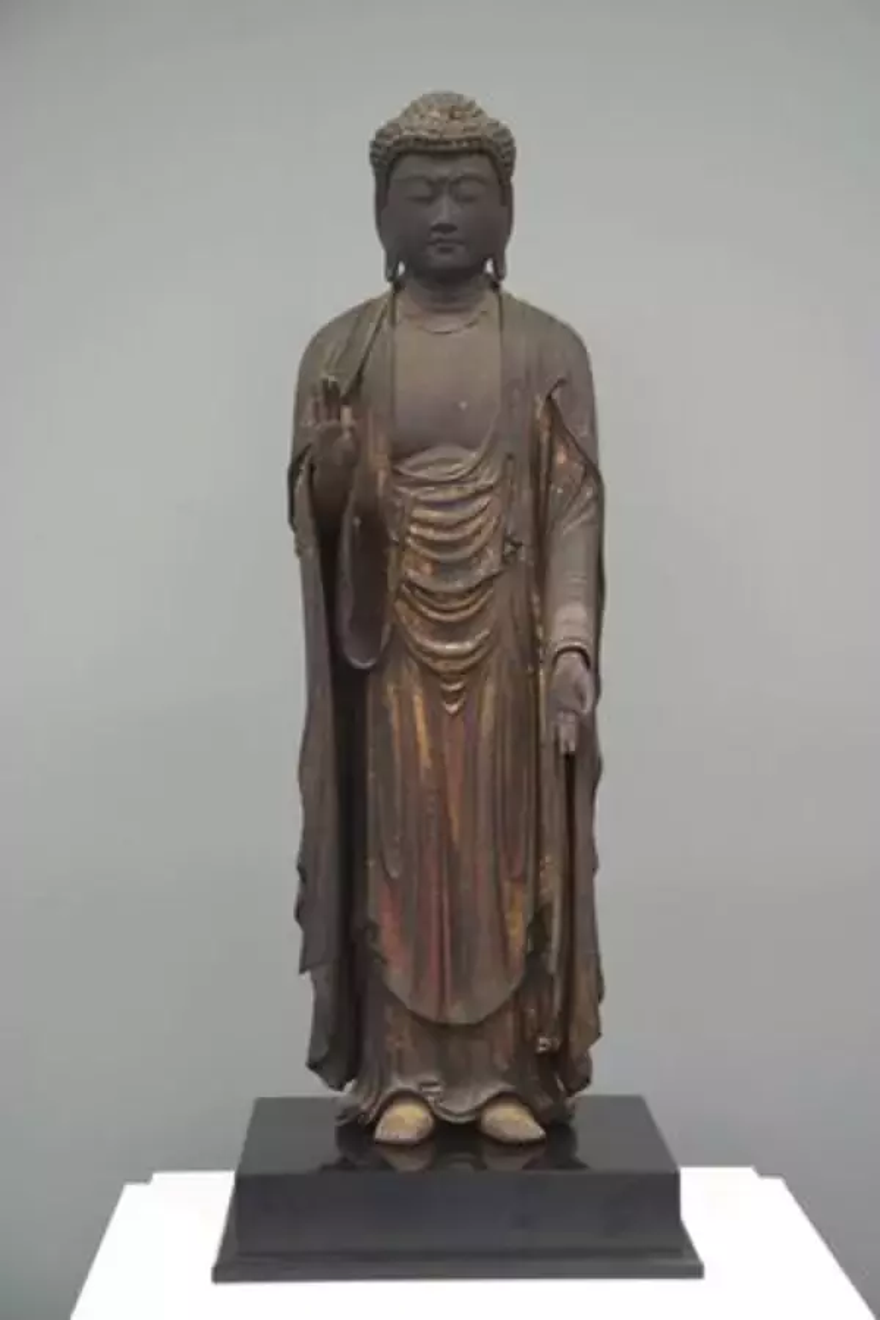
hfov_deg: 15.5
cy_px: 660
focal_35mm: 88
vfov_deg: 23.1
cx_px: 440
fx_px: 3226
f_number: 8
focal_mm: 88
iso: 100
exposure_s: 1/1.67
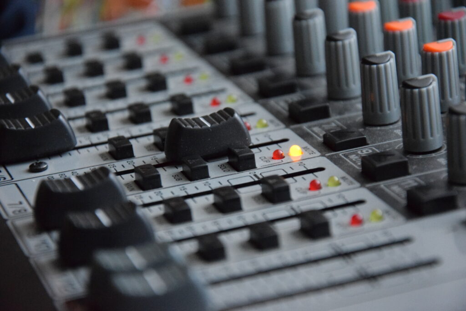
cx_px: 233
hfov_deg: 13.0
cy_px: 156
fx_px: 2039
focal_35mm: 158
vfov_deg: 8.7
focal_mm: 105
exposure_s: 1/60
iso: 6400
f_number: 5.6
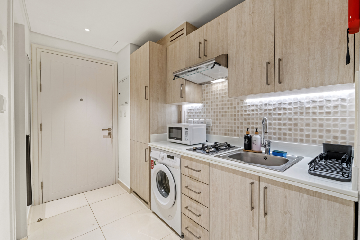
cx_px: 188
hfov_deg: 100.3
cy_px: 119
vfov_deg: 77.3
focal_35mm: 15
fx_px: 150
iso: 400
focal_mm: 14
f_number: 7.1
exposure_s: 1/4
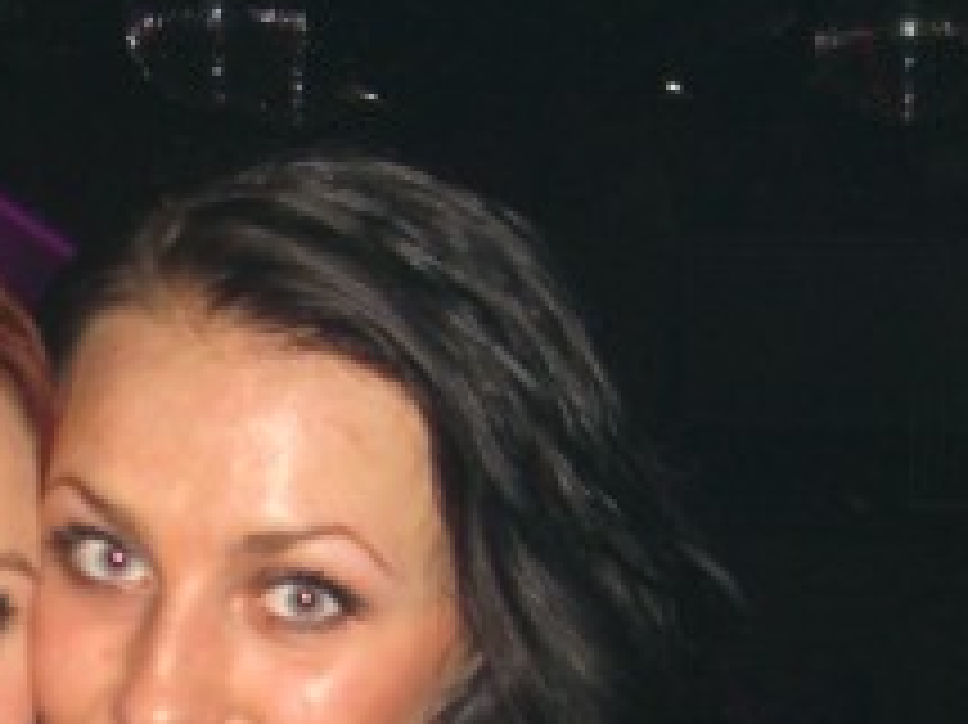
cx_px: 63
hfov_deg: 18.2
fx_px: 2963
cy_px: 890
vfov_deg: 13.5
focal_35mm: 106
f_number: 2.8
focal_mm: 7.9
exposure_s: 1/60
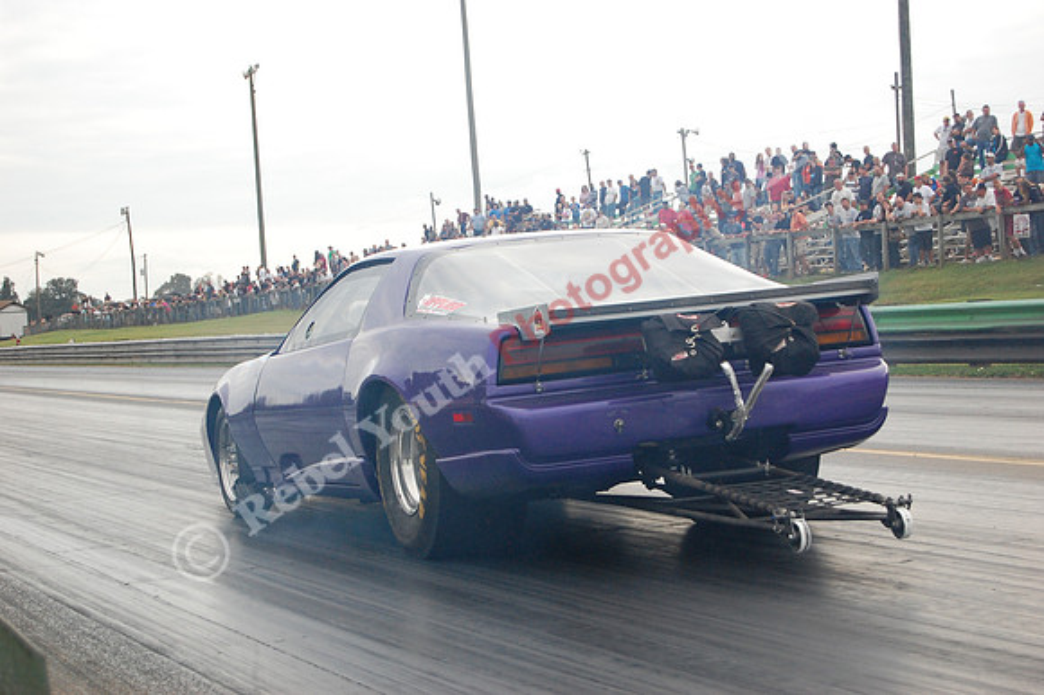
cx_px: 522
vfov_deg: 16.5
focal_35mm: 82
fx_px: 2391
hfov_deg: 24.6
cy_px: 348
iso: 800
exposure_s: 1/400
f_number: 5.6
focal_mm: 55
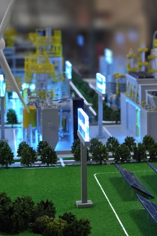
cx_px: 142
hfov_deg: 12.9
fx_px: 687
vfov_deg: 19.5
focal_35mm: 105
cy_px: 117
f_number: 1.8
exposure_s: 1/109
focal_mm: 9.87
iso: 200
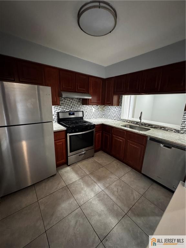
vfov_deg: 102.1
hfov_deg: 85.7
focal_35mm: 14
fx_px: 100
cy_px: 124
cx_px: 93
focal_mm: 2.22
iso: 1000
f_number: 2.2
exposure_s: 1/40
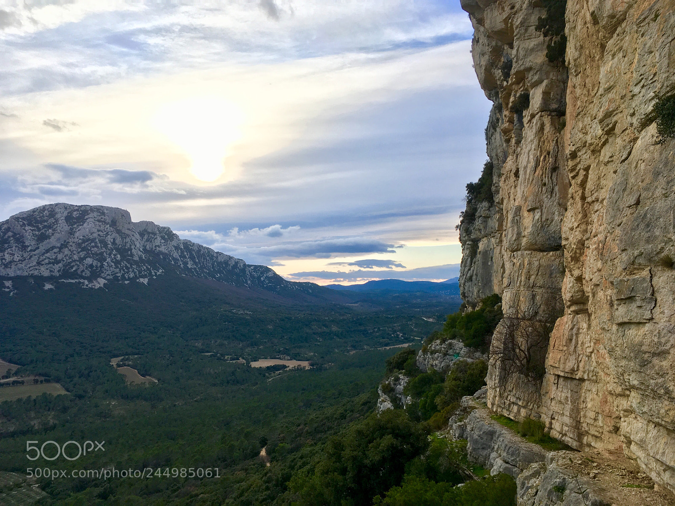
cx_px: 338
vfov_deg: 48.2
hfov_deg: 61.7
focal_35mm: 29
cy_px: 253
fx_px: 565
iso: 25
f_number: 2.2
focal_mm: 4.15
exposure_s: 1/519
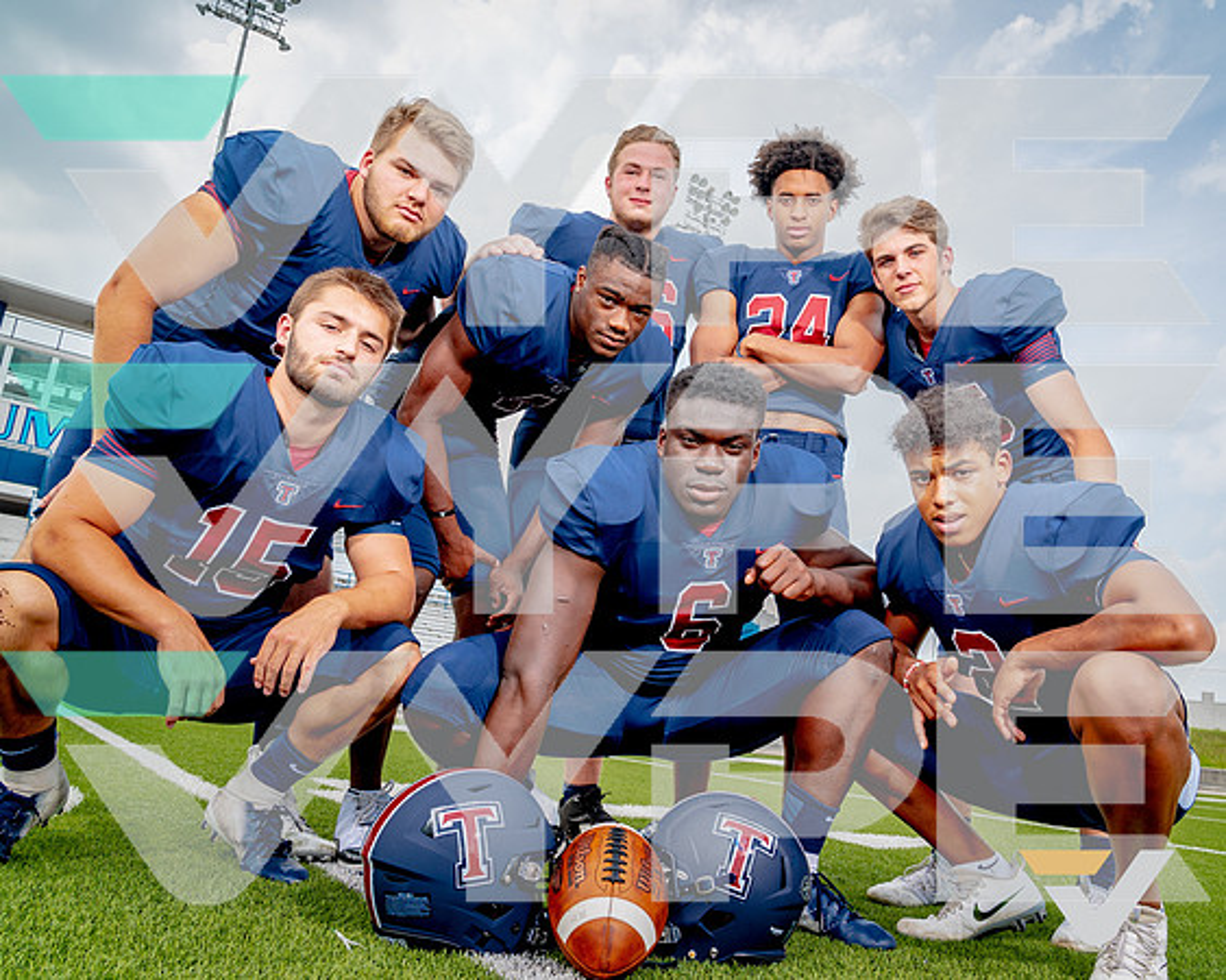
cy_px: 490
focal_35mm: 27
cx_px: 662
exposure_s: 1/125
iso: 100
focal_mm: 24
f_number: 8
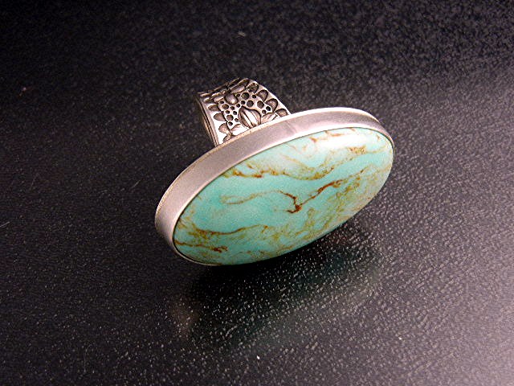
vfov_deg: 24.8
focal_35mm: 59
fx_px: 876
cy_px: 193
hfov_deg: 32.7
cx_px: 257
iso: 295
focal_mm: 10.6
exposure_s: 1/30
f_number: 4
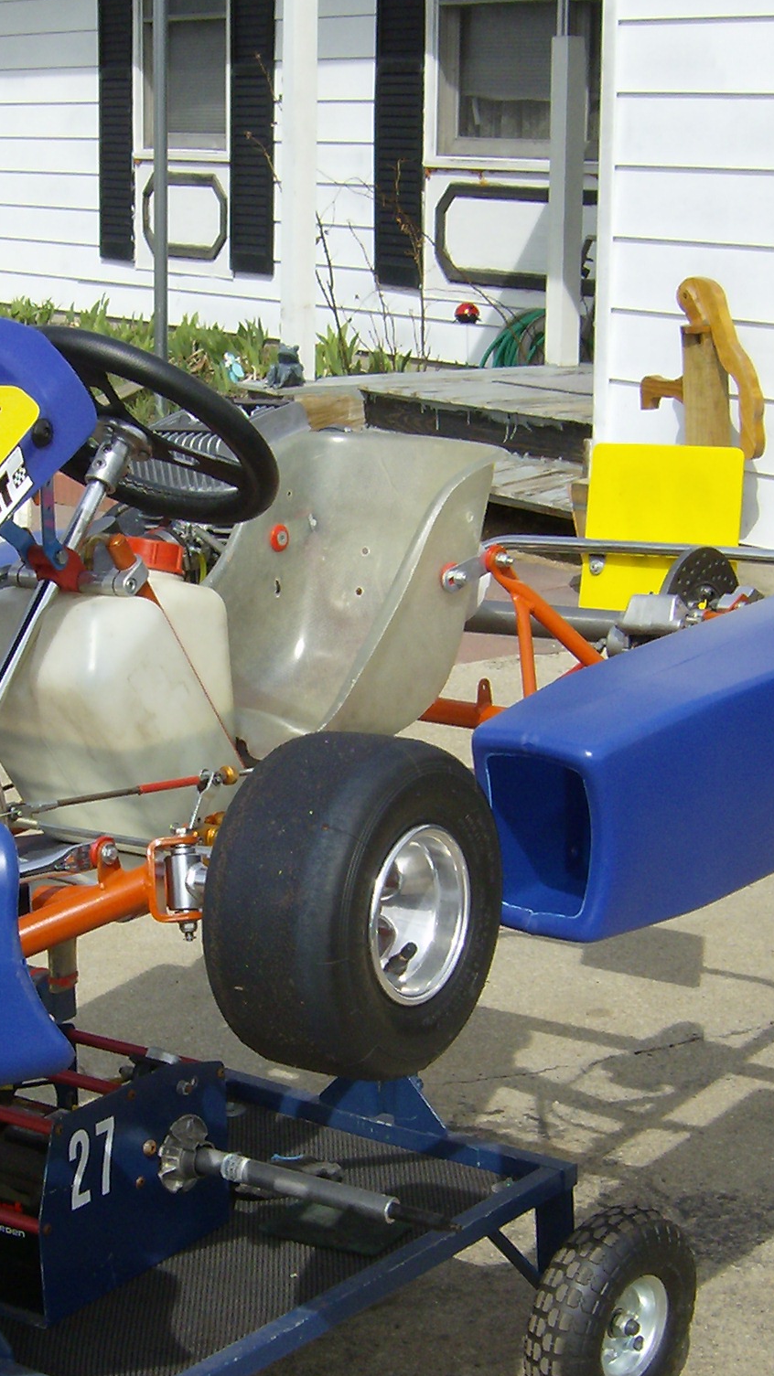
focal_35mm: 67
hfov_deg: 17.9
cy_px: 795
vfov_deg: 31.4
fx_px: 2446
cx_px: 234
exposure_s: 1/745
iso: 100
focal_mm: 6
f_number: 4.7
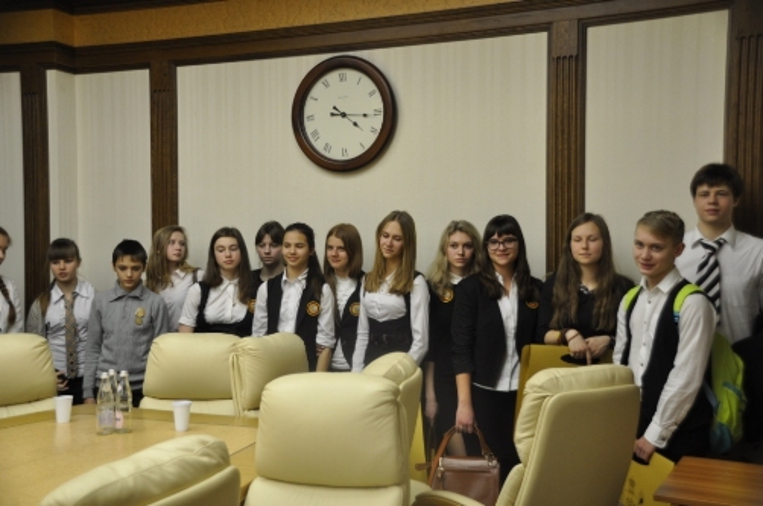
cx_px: 382
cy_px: 253
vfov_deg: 28.0
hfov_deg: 41.2
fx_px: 1016
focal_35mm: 48
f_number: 4.5
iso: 400
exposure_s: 1/80
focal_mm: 32
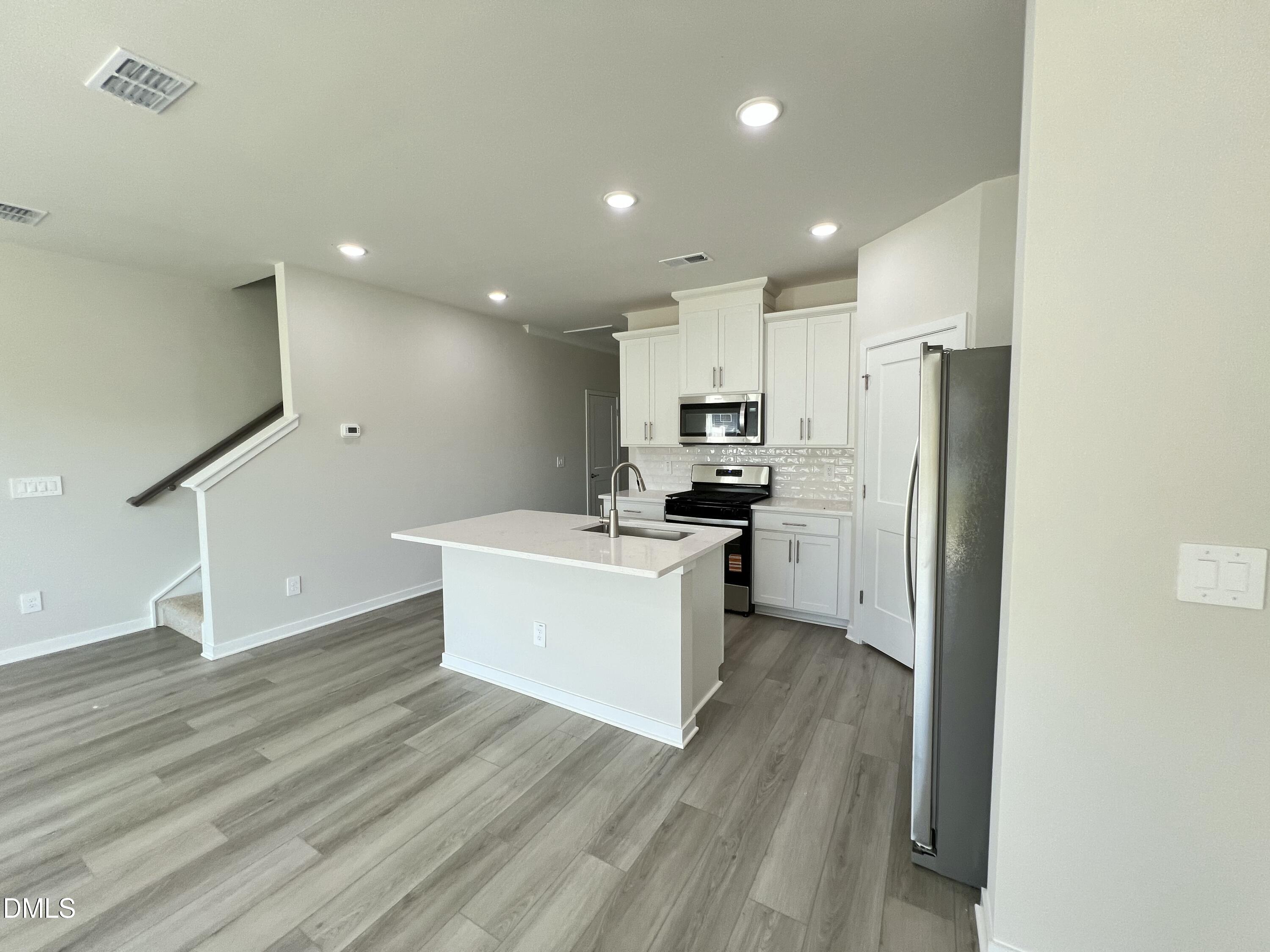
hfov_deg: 106.2
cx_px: 635
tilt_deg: -4.4
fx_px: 477
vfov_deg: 89.9
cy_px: 476
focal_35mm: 13
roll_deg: +0.8
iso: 100
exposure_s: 1/120
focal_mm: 1.57
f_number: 1.8
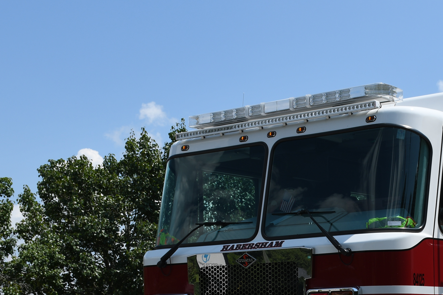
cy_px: 271
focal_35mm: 77
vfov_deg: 17.4
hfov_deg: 25.7
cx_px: 380
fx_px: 947
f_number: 9
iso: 100
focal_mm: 24
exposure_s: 1/320
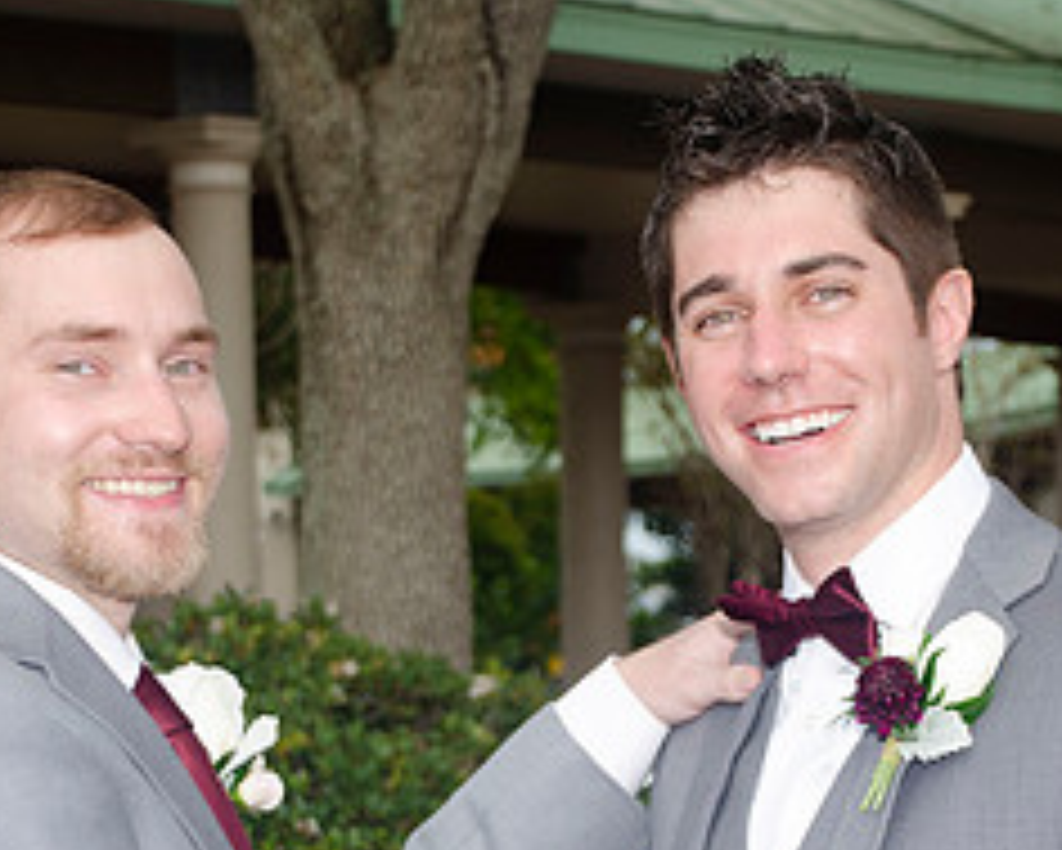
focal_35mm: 152
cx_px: 630
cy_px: 733
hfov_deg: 12.7
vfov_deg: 10.1
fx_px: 4780
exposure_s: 1/250
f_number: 5.6
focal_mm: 44
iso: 100
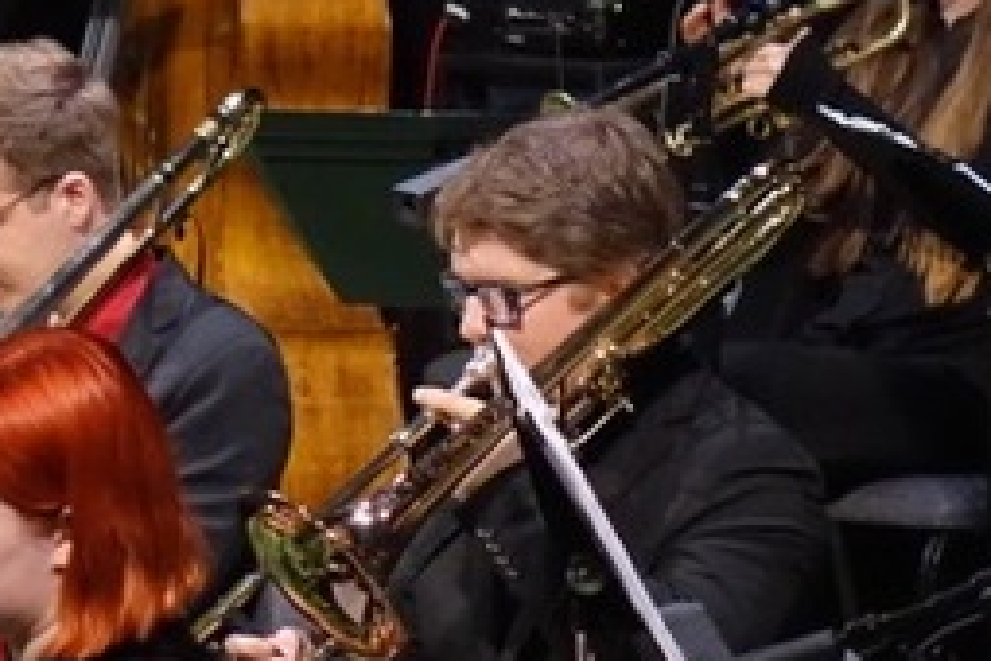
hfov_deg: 6.5
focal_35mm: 318
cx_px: 27
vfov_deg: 4.3
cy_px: -8
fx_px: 8753
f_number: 2.8
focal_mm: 49.44
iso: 3200
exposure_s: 1/125
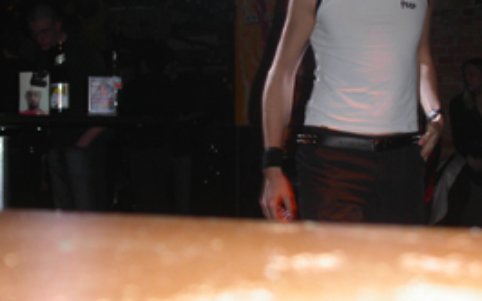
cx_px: 269
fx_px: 801
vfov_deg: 21.2
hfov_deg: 33.5
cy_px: 109
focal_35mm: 61
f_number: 2.8
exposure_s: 1/30
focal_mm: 7.8
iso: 100
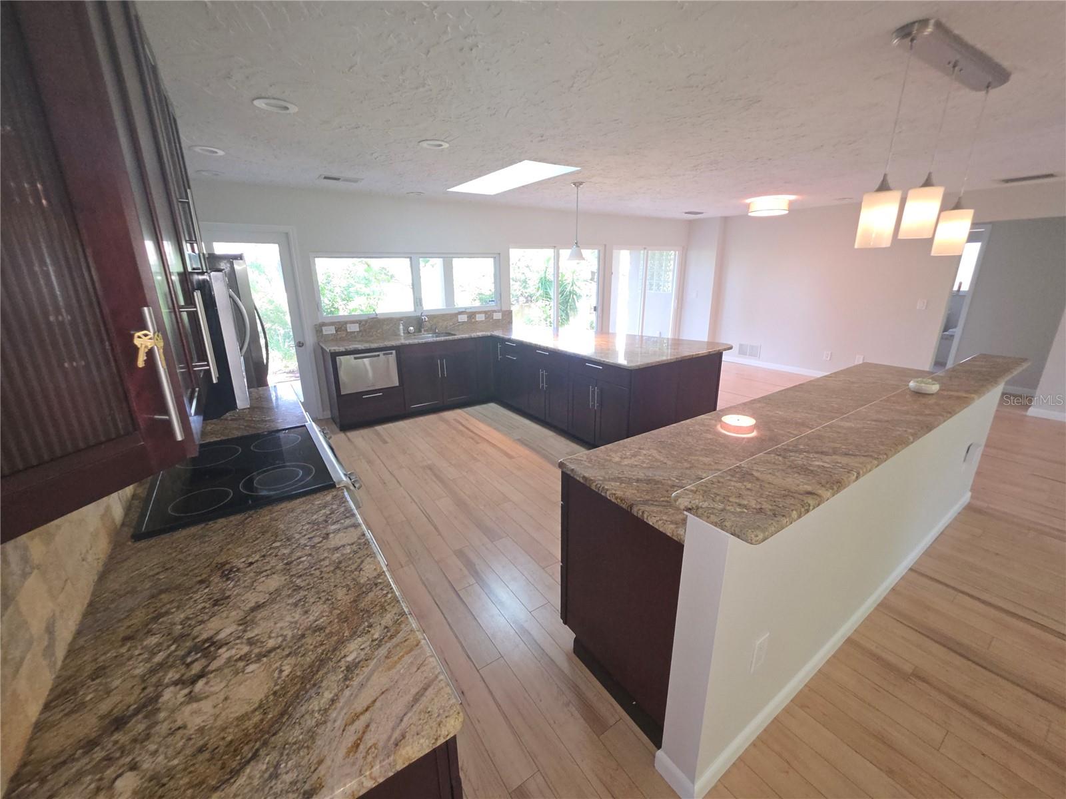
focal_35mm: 13
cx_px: 533
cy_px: 400
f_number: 1.9
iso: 160
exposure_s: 1/60
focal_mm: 2.2
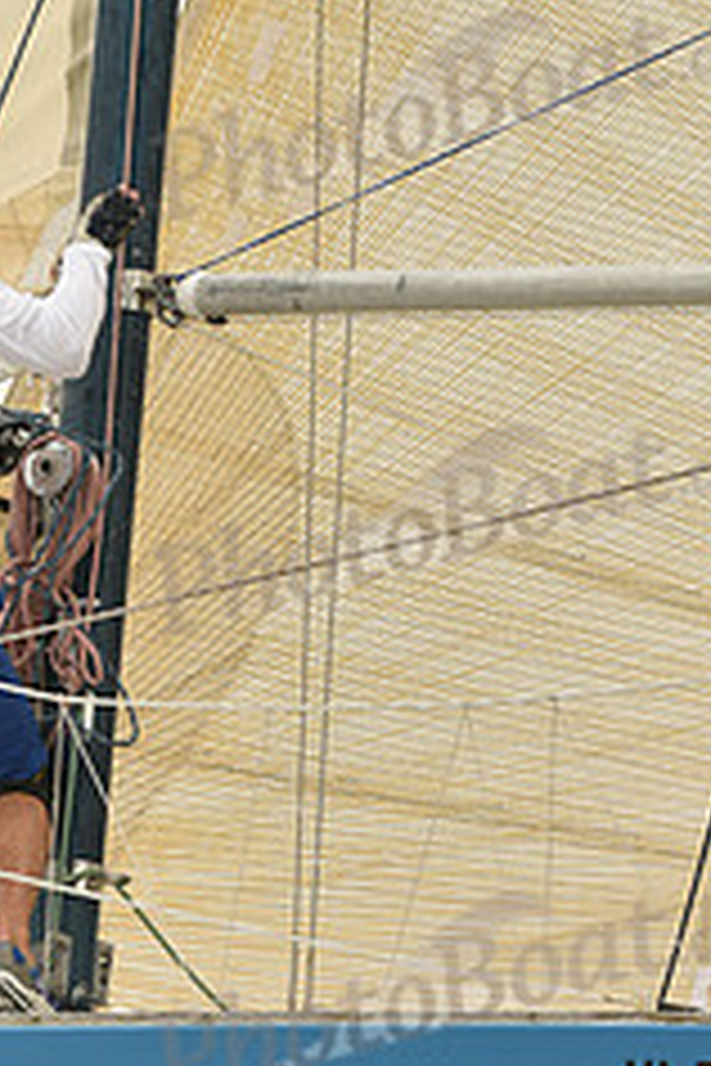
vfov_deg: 3.4
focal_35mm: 611
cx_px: -79
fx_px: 18099
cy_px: 819
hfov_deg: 2.2
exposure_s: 1/800
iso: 400
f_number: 7.1
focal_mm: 250
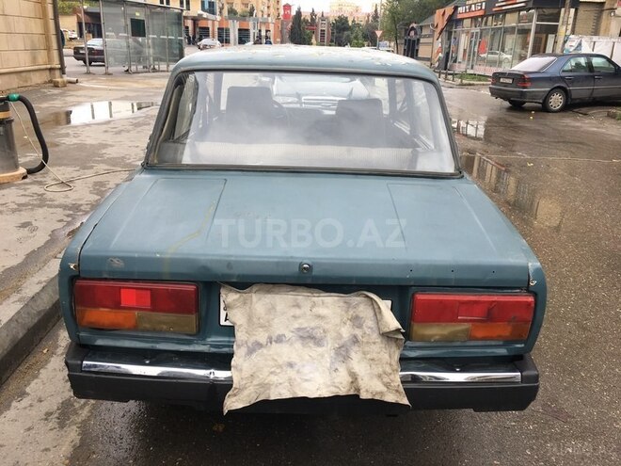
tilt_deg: -19.6
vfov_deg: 48.2
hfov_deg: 61.7
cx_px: 310
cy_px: 233
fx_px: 520
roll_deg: -2.5
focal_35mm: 29
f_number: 2.2
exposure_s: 1/271
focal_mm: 4.15
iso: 25
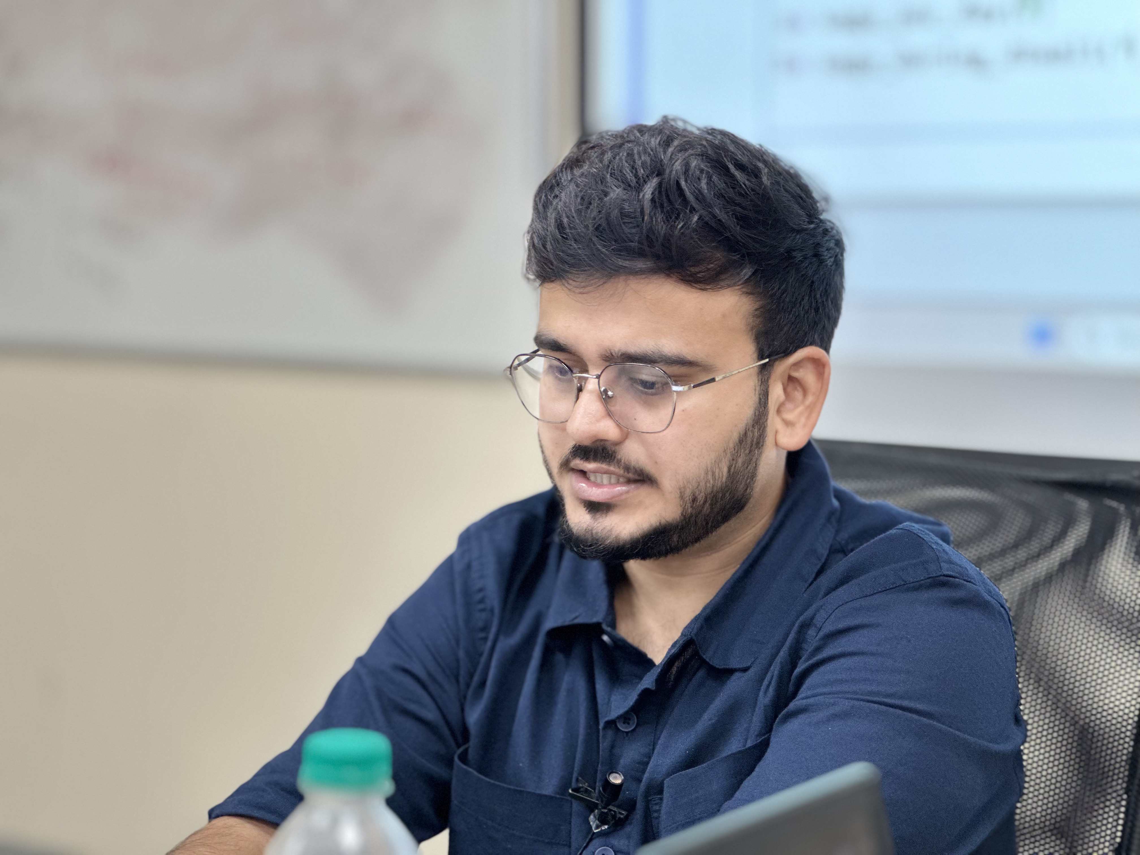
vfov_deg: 19.1
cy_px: 428
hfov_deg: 25.3
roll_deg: -0.5
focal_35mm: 77
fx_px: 2536
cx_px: 570
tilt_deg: -4.2
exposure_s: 1/33
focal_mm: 9
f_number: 2.8
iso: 200
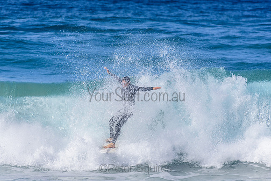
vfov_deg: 1.8
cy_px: 90
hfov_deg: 2.7
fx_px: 5647
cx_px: 136
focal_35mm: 750
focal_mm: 500
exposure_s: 1/2000
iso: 220
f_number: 5.6
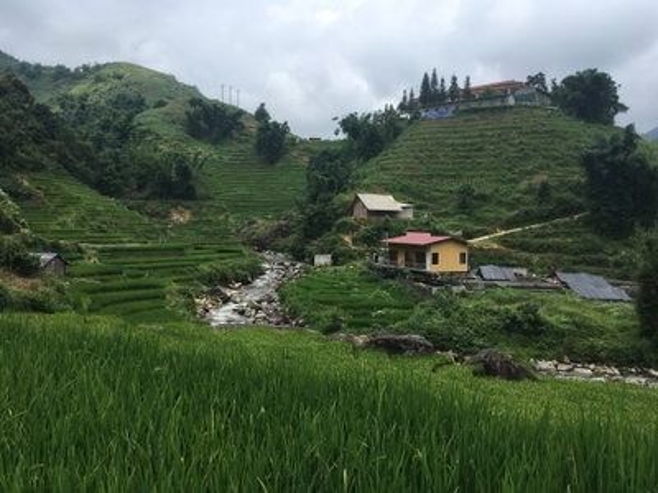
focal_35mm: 29
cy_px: 246
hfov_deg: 61.7
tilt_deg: -2.1
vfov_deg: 48.2
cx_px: 329
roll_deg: -0.9
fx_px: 551
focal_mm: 4.15
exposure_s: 1/1241
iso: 25
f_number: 2.2
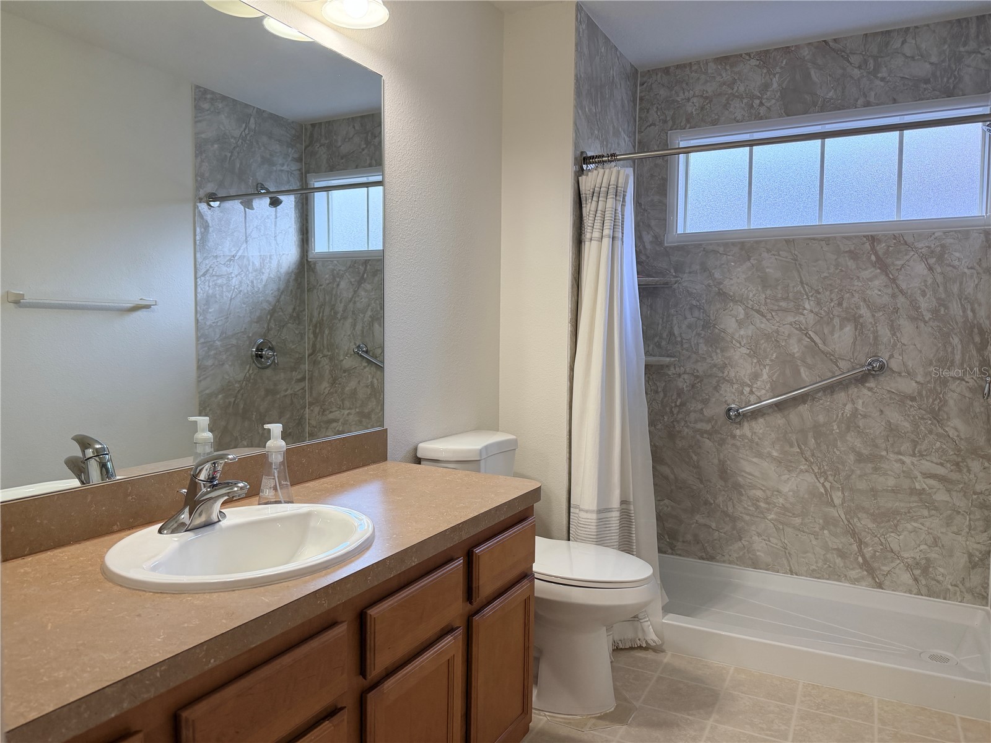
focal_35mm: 24
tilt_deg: -2.7
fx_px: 687
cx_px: 496
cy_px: 372
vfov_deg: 56.8
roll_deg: +0.3
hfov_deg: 71.6
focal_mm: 6.76
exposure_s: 1/176
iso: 200
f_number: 1.78
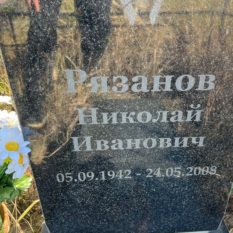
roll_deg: -2.1
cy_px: 123
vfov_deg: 48.4
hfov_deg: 48.3
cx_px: 135
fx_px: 259
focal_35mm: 34
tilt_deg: -26.5
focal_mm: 5.7
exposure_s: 1/229
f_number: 1.5
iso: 50
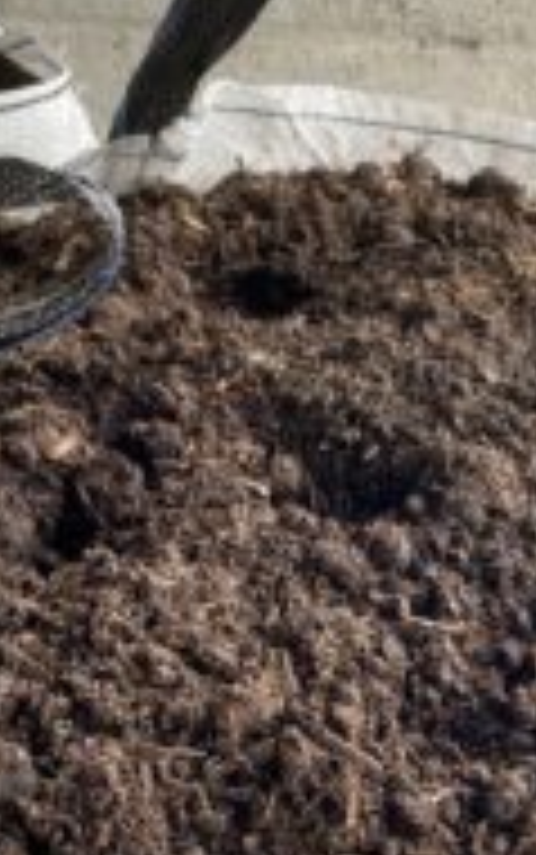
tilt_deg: -41.3
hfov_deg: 22.3
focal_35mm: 58
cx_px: 356
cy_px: 810
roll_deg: -2.6
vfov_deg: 32.8
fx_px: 1354
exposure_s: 1/122
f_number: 1.8
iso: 80
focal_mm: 4.25
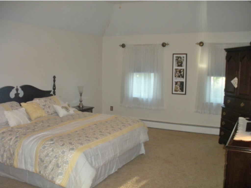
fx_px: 254
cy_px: 94
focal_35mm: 35
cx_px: 126
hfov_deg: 52.6
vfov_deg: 40.7
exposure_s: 1/30
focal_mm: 6.3
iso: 400
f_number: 3.5
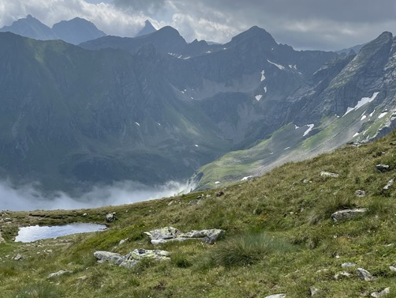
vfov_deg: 27.5
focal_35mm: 53
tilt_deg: -6.6
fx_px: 607
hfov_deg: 36.1
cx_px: 233
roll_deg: -3.6
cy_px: 128
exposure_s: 1/6173
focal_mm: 5.1
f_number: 1.6
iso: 50
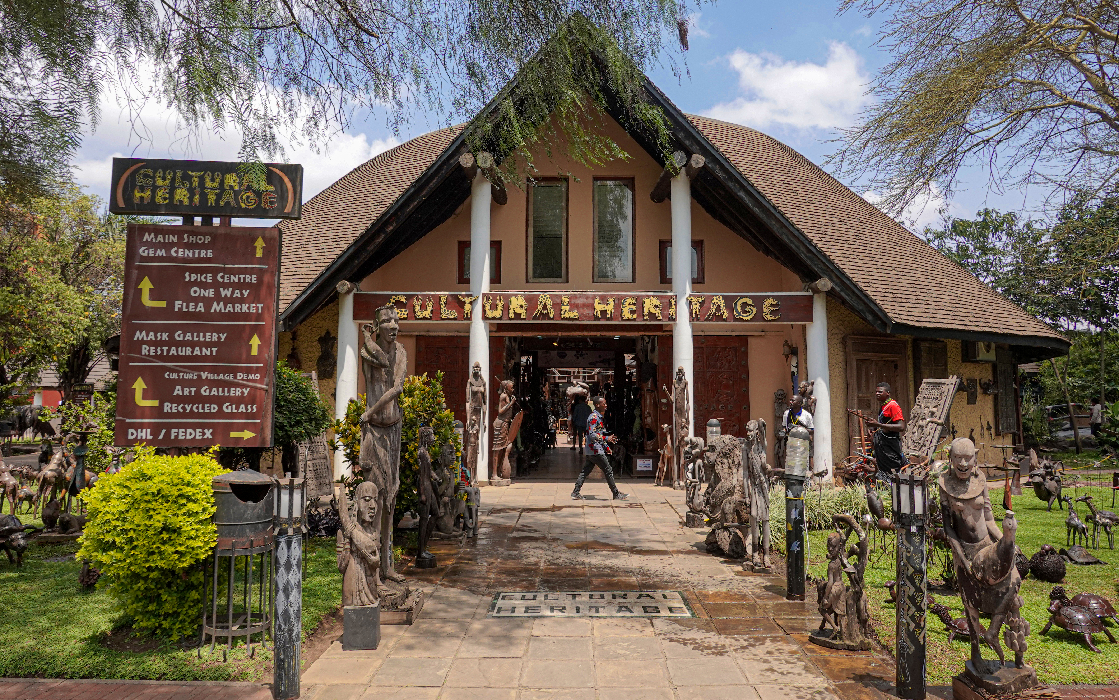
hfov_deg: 72.5
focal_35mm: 25
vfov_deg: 49.2
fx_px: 762
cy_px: 324
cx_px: 557
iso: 100
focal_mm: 9
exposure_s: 1/500
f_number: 4
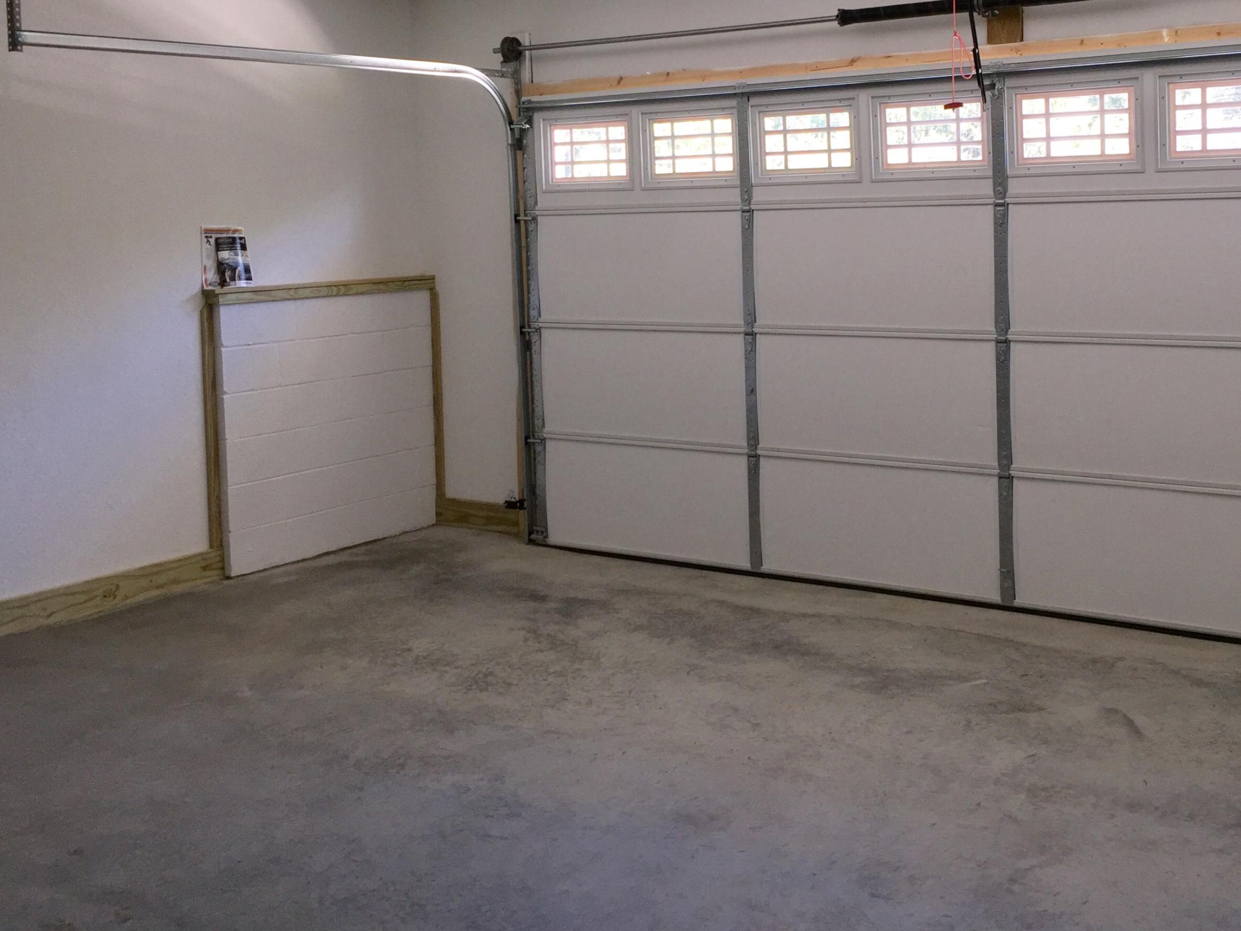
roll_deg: +1.1
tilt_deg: -3.4
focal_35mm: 40
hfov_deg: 46.5
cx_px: 751
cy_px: 296
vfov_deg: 35.5
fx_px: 1434
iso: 32
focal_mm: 4.15
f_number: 2.2
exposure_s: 1/46
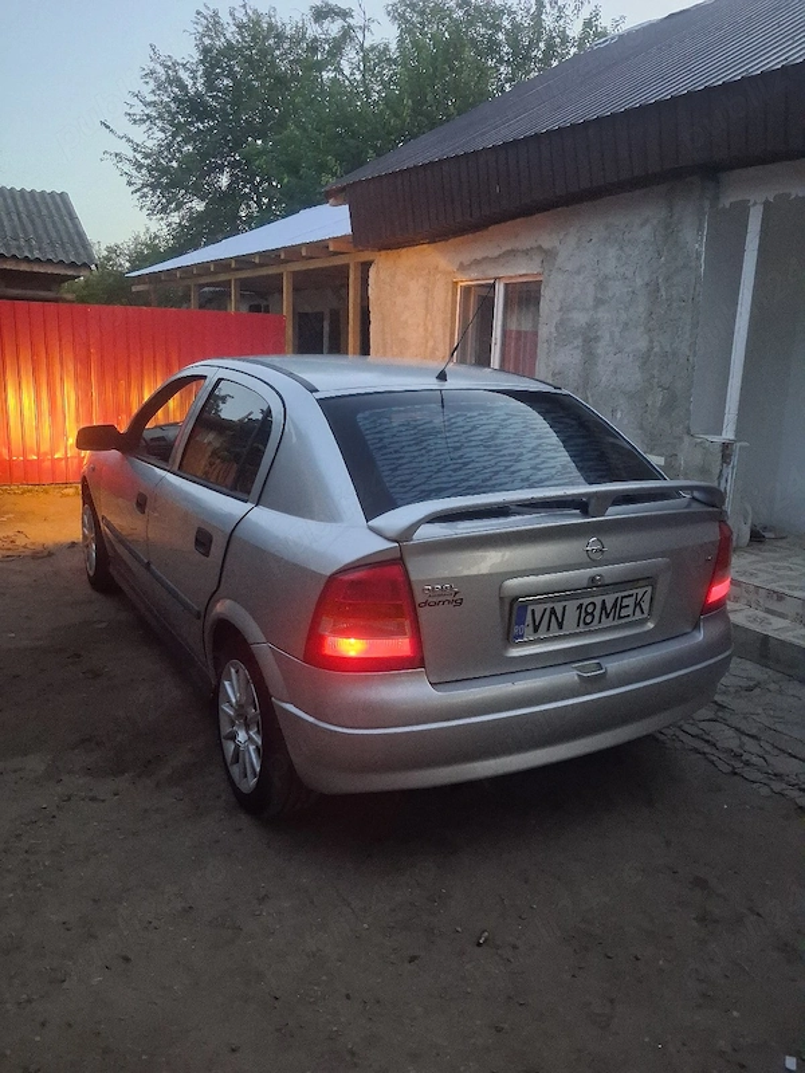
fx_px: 837
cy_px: 536
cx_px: 402
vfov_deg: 65.3
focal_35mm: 27
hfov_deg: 51.4
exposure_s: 1/25
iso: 1000
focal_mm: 4
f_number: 1.8
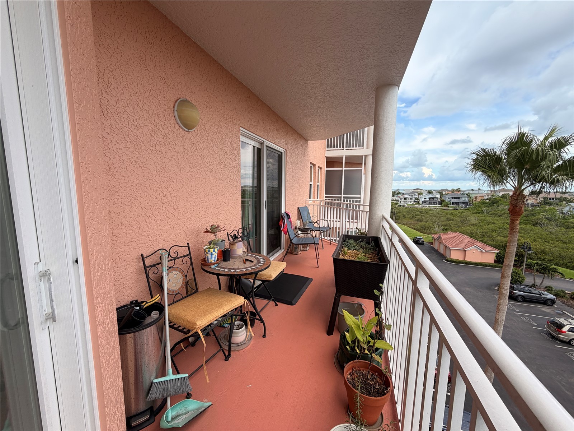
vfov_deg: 85.7
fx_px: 232
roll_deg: -0.1
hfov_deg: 102.1
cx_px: 287
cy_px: 216
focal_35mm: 14
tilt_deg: -7.0
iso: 40
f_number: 2.2
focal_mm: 2.22
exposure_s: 1/613
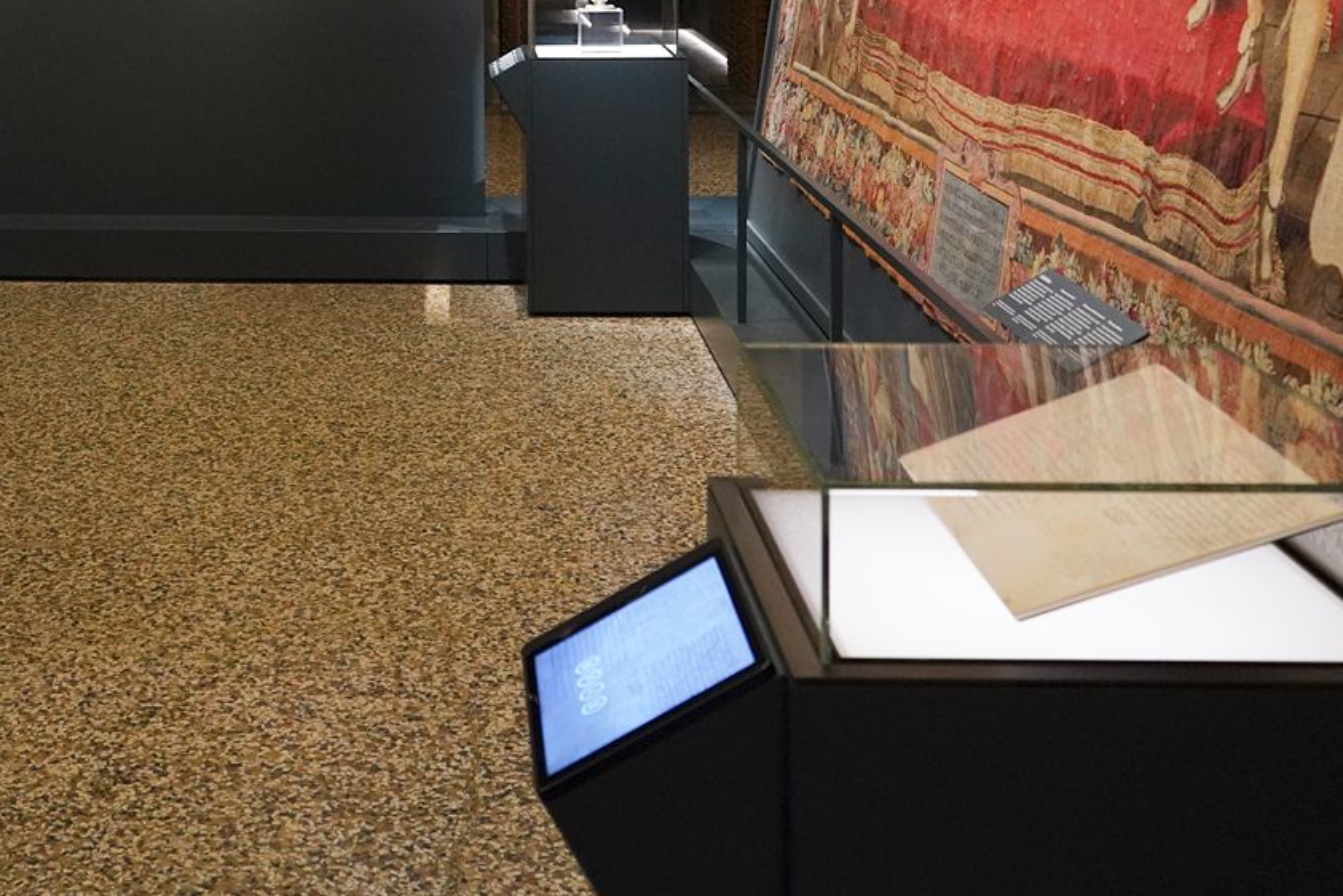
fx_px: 2127
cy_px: -78
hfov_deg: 34.3
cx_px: 341
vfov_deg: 22.5
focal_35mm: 57
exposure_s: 1/80
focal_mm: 24
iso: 3200
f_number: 3.5
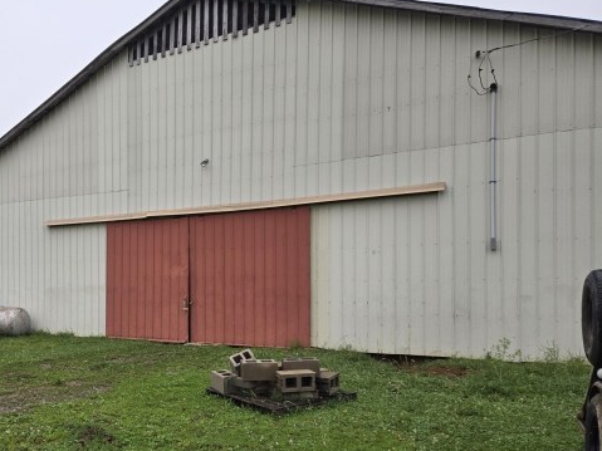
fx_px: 556
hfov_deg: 55.5
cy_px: 279
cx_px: 197
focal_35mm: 32
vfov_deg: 43.8
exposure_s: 1/575
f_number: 1.8
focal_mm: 5.4
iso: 25
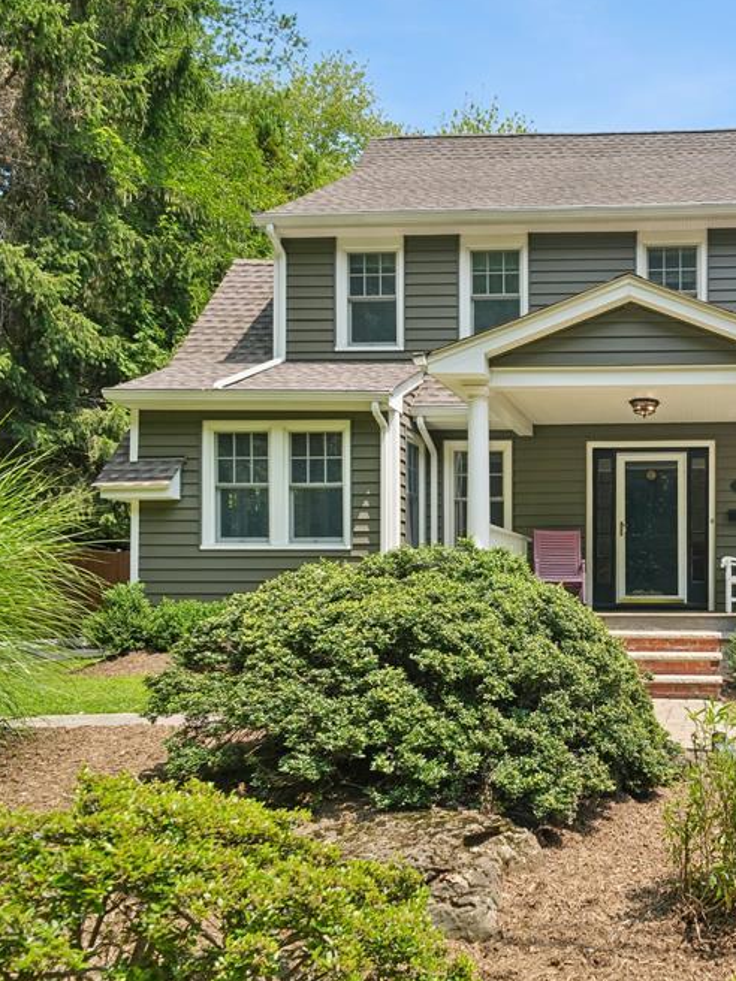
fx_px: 680
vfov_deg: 71.6
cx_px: 585
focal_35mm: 24
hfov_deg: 53.2
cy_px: 476
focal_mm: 16
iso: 400
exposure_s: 1/250
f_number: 8
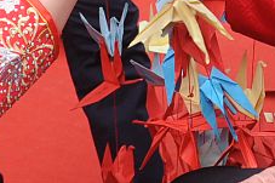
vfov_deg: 10.1
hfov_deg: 15.9
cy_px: -164
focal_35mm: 127
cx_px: 252
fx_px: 969
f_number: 9
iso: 1000
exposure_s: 1/320
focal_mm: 24
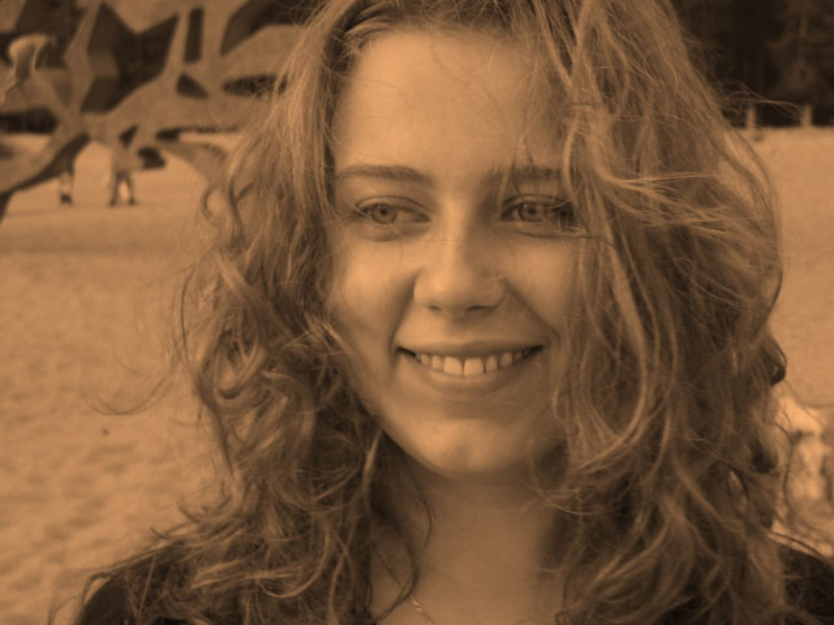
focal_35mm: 62
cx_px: 417
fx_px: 1494
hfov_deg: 31.2
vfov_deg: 23.7
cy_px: 312
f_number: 3.5
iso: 100
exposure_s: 1/160
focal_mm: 10.2
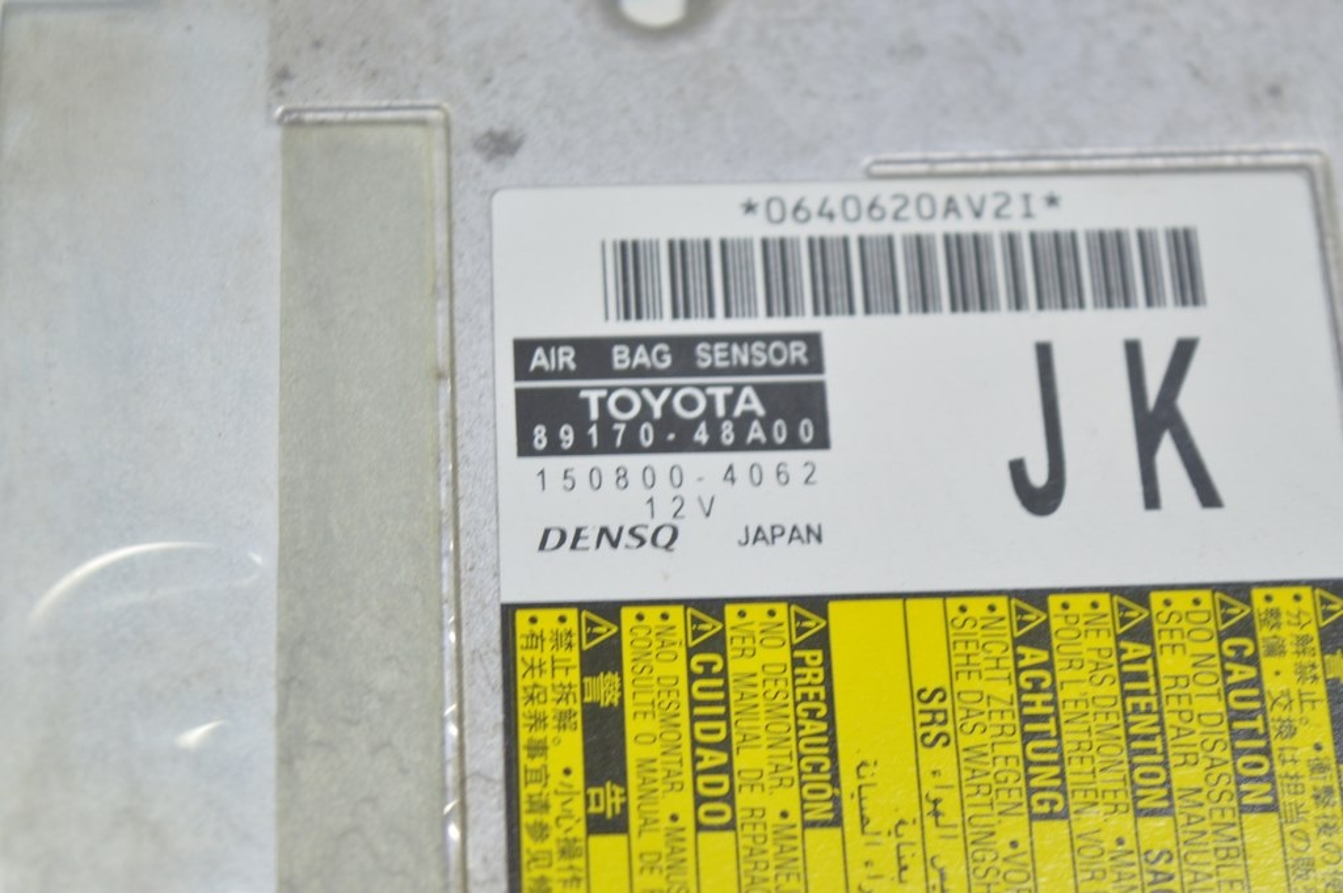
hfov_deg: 24.6
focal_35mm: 82
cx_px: 672
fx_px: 3075
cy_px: 446
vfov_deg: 16.5
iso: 400
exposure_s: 1/20
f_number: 5.6
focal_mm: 55
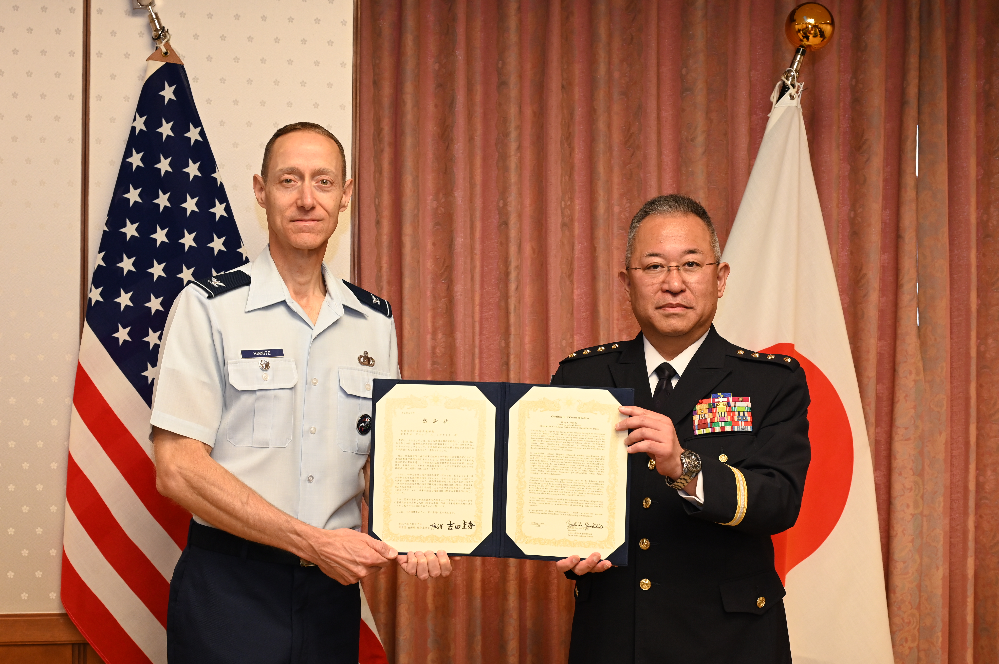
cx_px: 500
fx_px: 1331
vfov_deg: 28.0
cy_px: 332
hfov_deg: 41.1
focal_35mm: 48
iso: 2000
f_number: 5.6
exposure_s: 1/100
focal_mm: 48
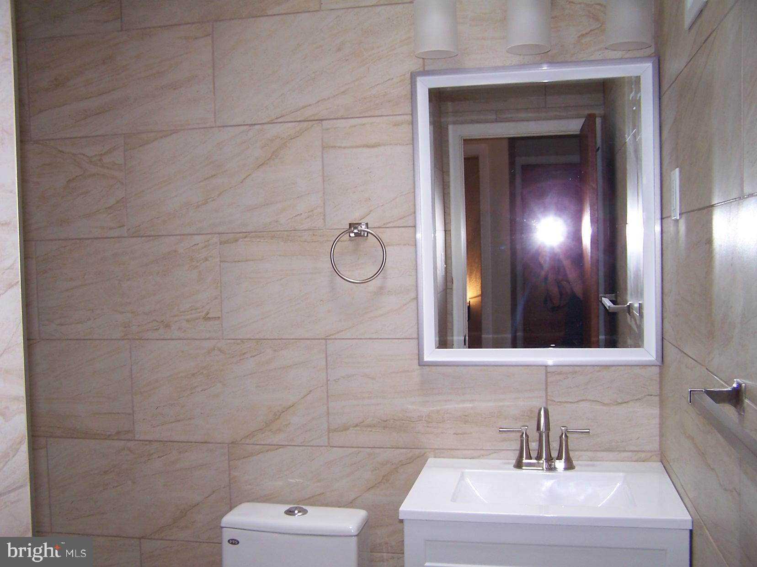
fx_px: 831
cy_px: 284
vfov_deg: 37.7
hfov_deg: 49.0
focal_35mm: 38
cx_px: 378
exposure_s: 1/60
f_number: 2.8
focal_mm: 6.3
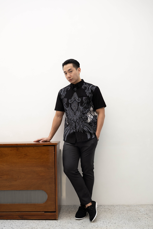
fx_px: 222
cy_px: 126
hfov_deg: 38.0
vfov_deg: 54.6
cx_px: 71
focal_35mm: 35
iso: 160
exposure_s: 1/160
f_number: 5
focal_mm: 30.7
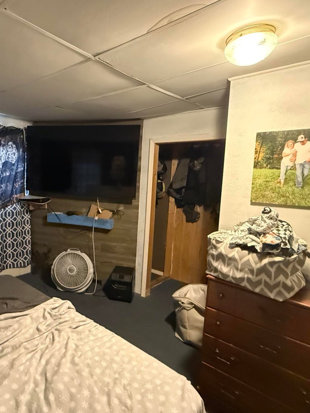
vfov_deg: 76.4
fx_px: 263
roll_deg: -1.4
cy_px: 200
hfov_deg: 58.9
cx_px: 91
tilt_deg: -3.7
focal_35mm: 22
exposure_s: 1/40
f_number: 2.2
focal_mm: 2.22
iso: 1600
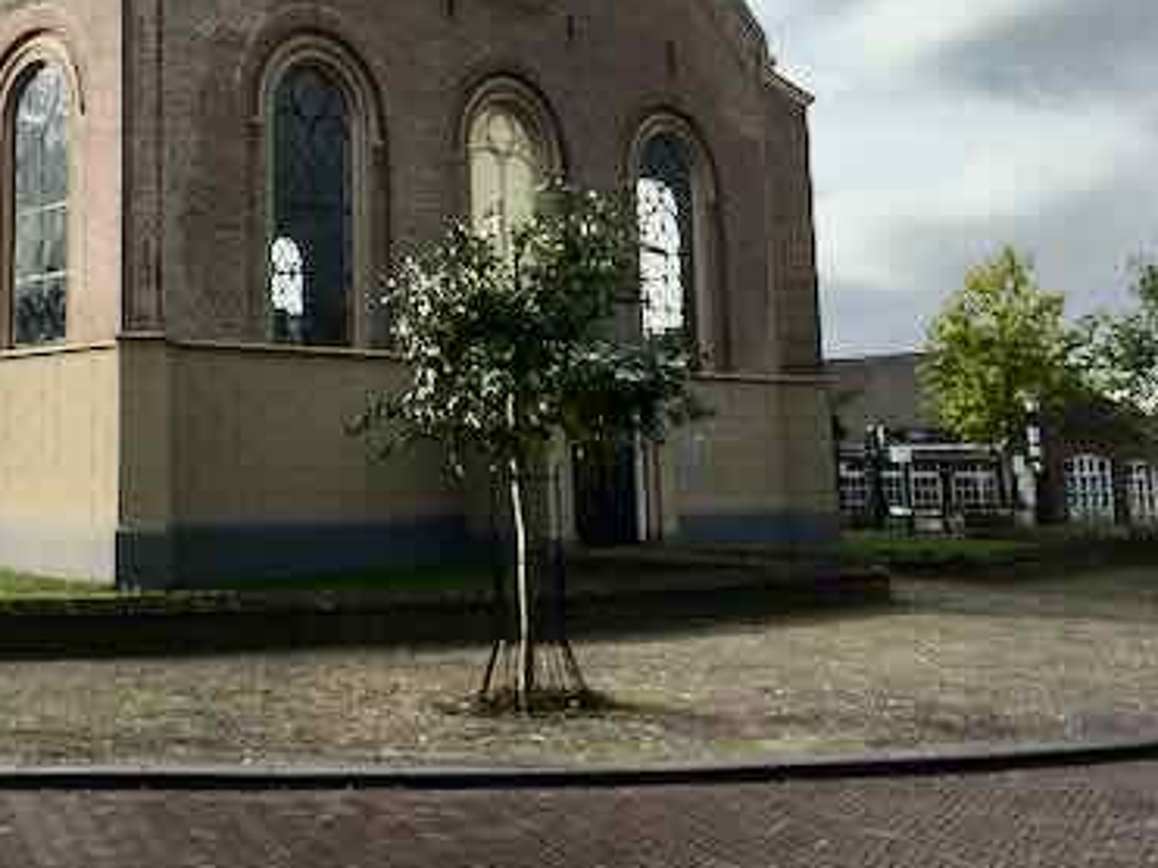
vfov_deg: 28.5
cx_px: 215
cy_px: 190
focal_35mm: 50
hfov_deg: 36.8
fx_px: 1672
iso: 25
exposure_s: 1/1148
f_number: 2.2
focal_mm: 4.15
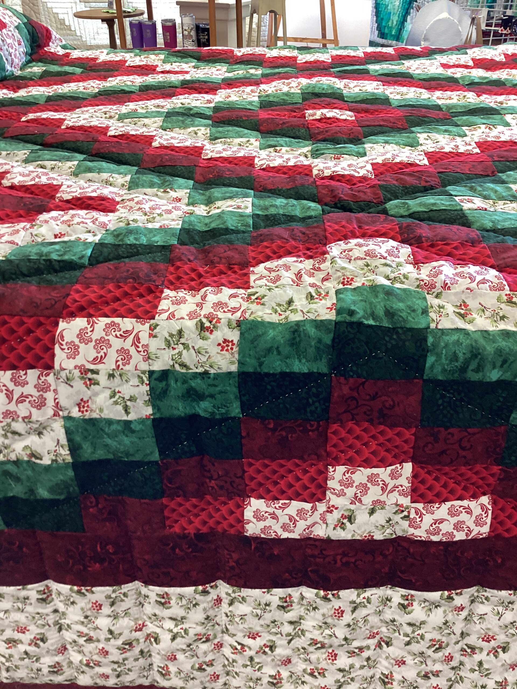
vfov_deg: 58.4
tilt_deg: -34.3
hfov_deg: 45.4
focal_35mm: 31
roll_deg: -0.8
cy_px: 344
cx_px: 258
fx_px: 617
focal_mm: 3.3
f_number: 2.4
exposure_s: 1/60
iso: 160
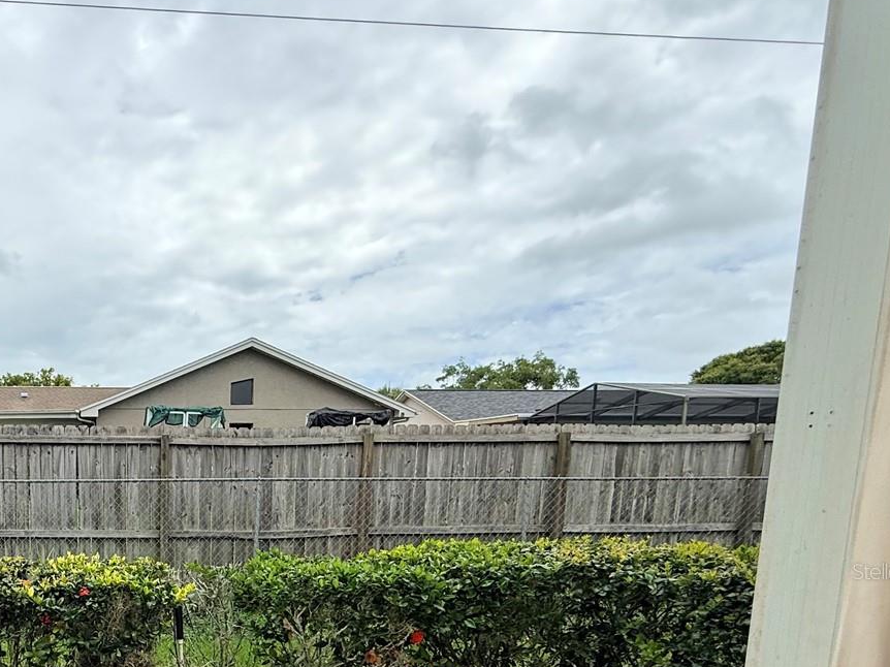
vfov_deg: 48.7
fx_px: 668
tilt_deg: -8.0
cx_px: 124
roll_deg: -0.1
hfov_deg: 59.4
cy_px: 571
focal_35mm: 26
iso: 50
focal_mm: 2.22
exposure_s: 1/1572
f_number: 2.2
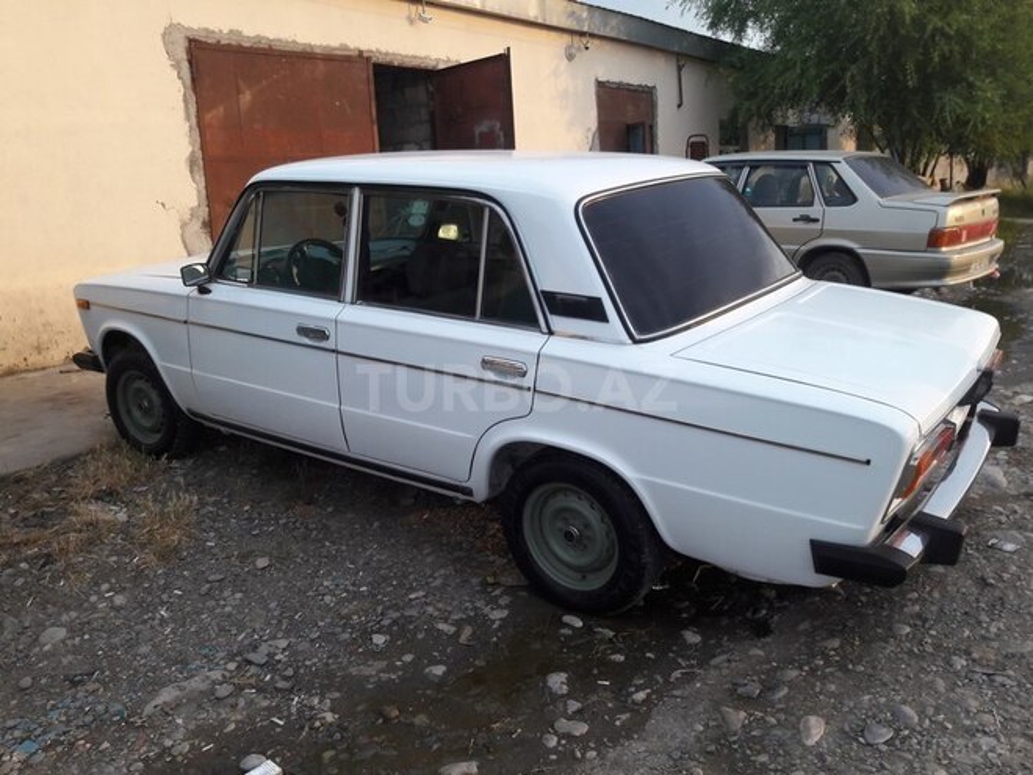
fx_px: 836
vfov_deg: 49.7
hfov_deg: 63.4
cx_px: 516
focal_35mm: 28
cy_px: 388
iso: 40
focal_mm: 3.7
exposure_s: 1/106
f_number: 1.9
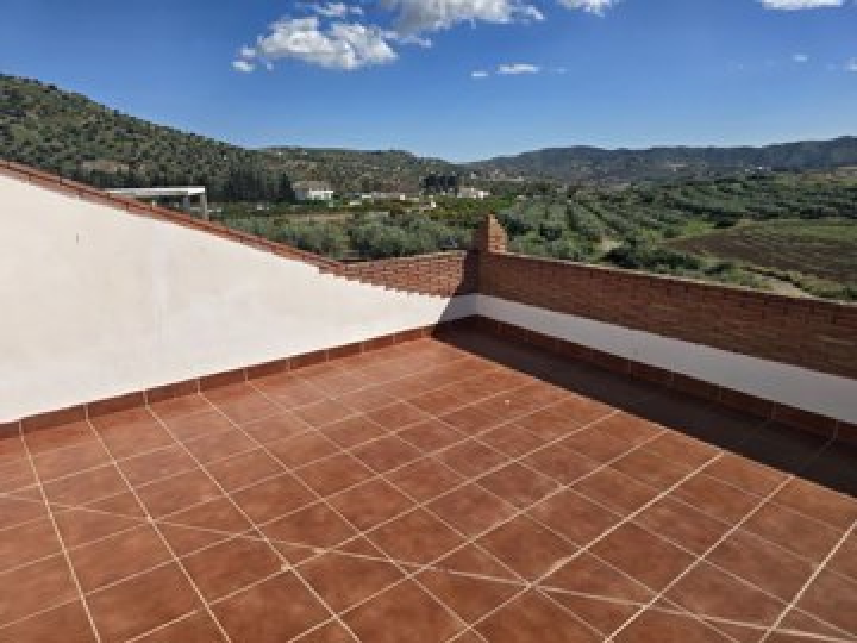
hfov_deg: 73.9
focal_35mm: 23
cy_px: 322
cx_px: 428
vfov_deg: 58.9
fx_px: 569
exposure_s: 1/1453
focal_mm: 6.3
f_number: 1.7
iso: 12
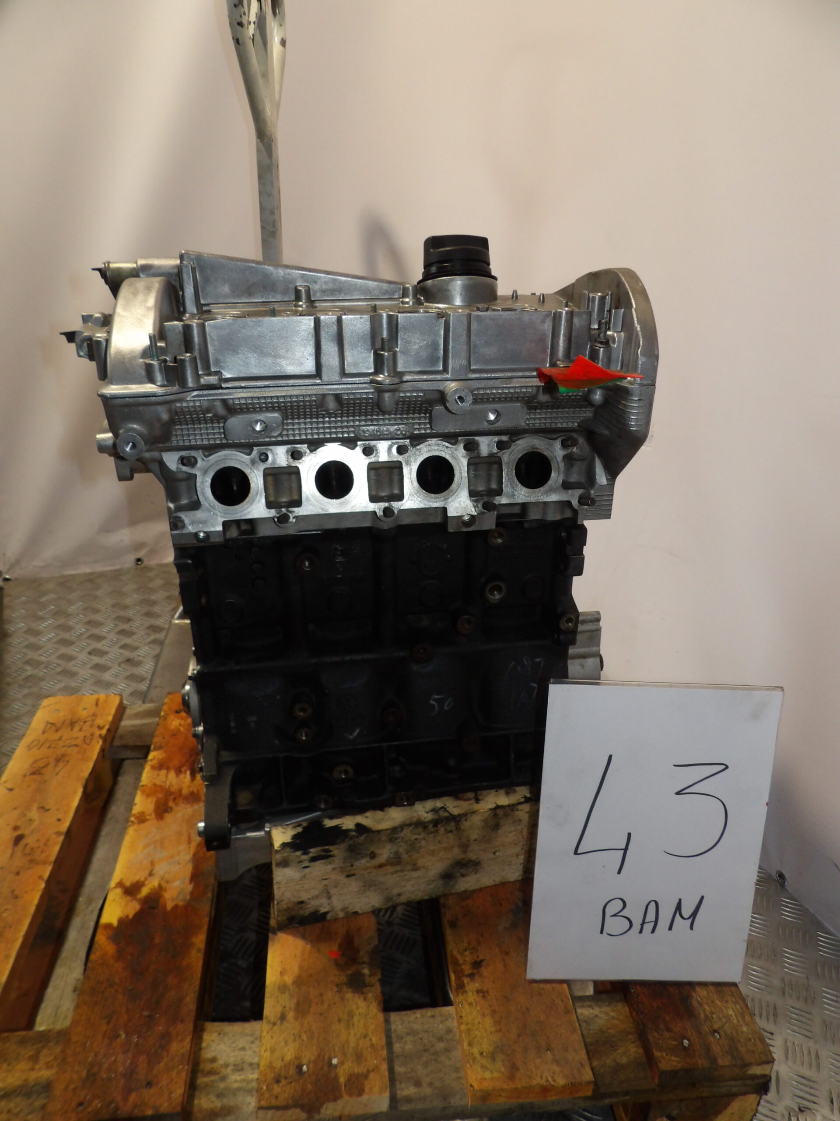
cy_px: 560
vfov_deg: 71.6
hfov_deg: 56.8
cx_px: 420
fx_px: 777
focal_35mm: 24
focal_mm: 4.3
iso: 200
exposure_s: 1/60
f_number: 3.2
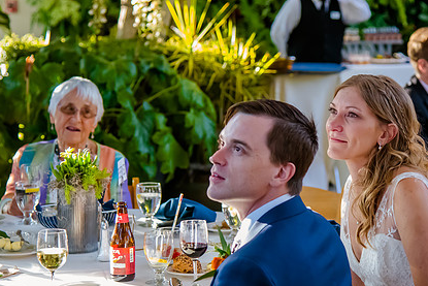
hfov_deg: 16.2
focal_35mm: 126
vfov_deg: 10.9
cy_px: 153
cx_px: 262
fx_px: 1498
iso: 4000
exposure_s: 1/400
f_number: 4
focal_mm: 75
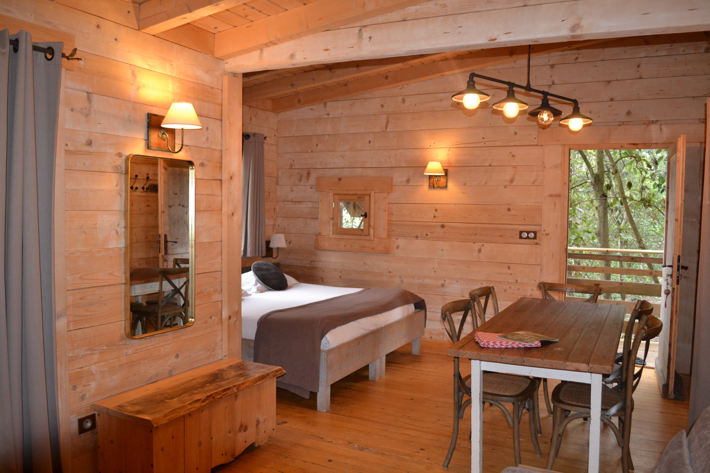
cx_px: 355
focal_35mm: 27
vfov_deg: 47.9
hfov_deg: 67.4
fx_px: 532
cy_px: 236
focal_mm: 18
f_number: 3.5
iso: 1100
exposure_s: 1/60
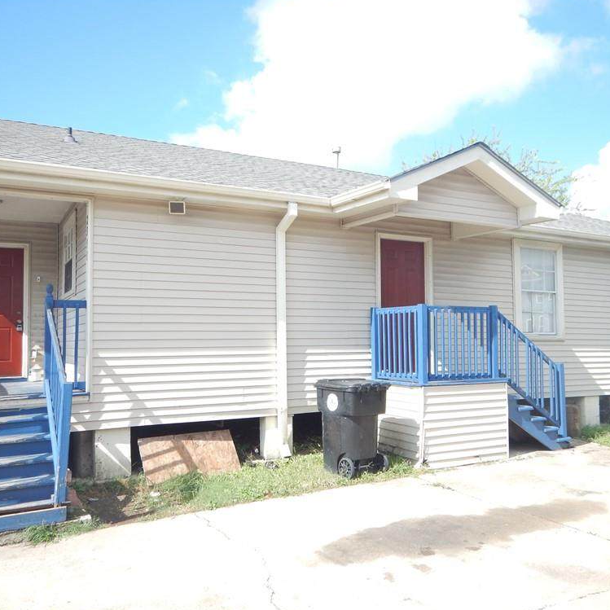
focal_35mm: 29
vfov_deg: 55.6
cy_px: 306
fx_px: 578
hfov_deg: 55.6
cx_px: 294
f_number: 2.8
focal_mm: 4.3
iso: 125
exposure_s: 1/800
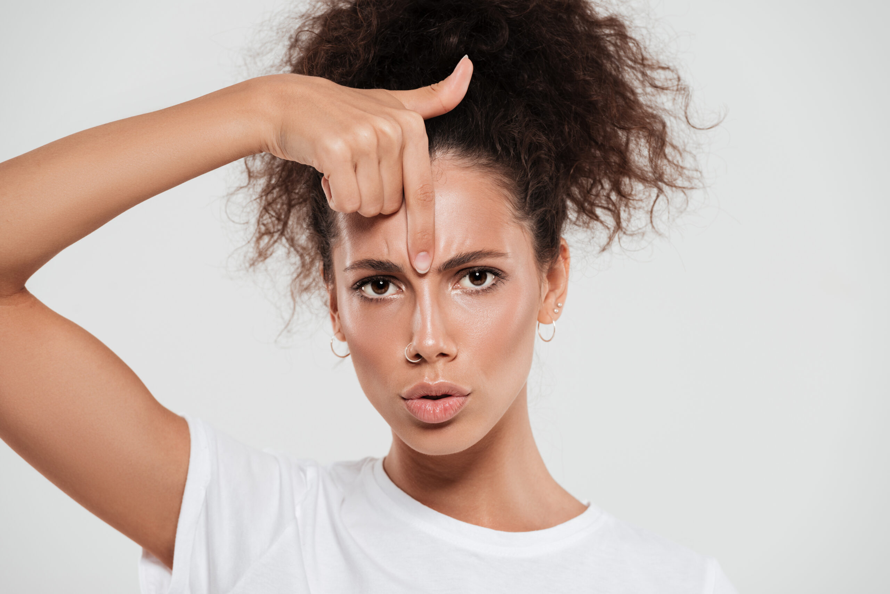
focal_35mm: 200
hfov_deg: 10.3
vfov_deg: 6.9
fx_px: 4946
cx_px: 445
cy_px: 297
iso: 80
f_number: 6.3
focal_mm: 200
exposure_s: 1/160
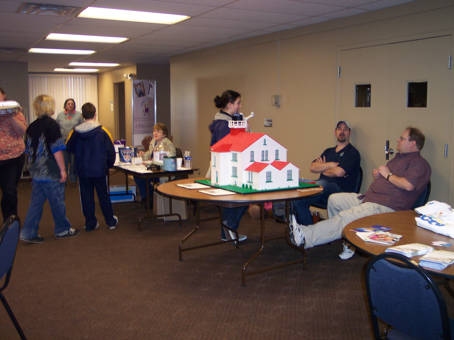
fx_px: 498
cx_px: 227
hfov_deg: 49.0
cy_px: 170
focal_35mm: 38
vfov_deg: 37.7
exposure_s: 1/30
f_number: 2.8
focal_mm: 8
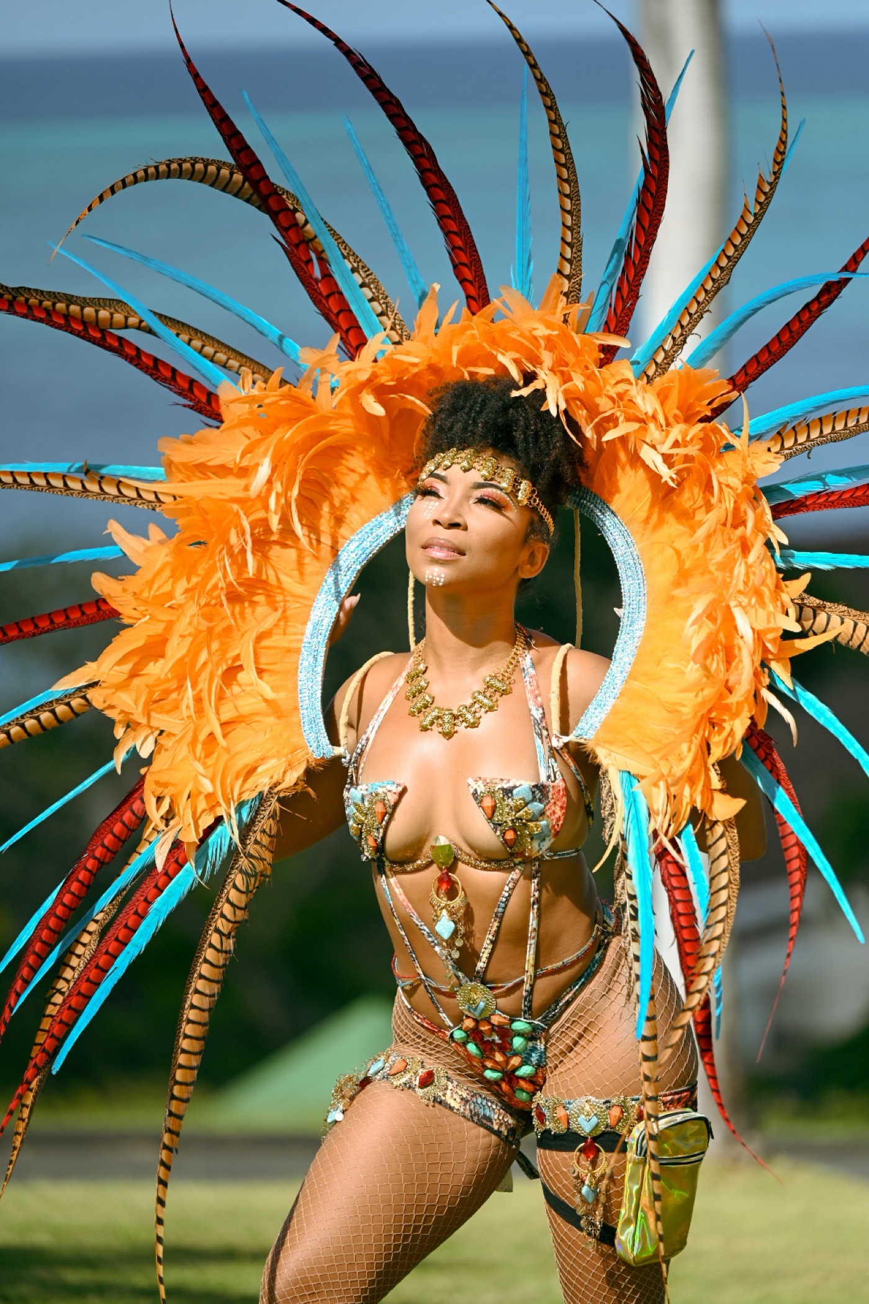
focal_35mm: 170
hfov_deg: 8.1
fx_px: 6155
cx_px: 434
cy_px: 652
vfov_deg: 12.1
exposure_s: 1/6400
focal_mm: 170
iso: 250
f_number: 2.8
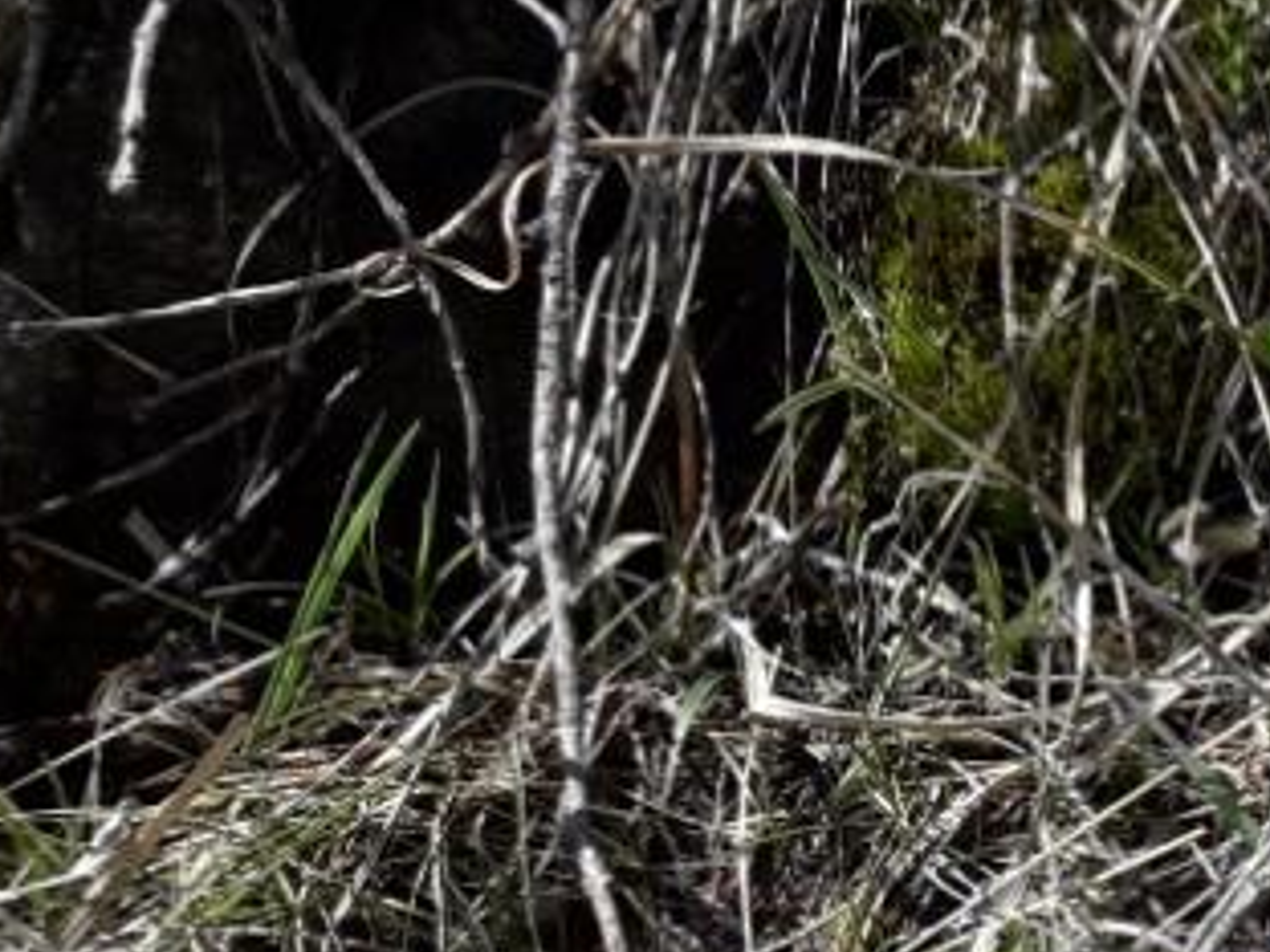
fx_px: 3375
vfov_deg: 15.1
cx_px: 1917
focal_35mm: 92
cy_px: 1326
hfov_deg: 18.7
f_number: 1.9
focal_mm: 3.7
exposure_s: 1/972
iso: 40
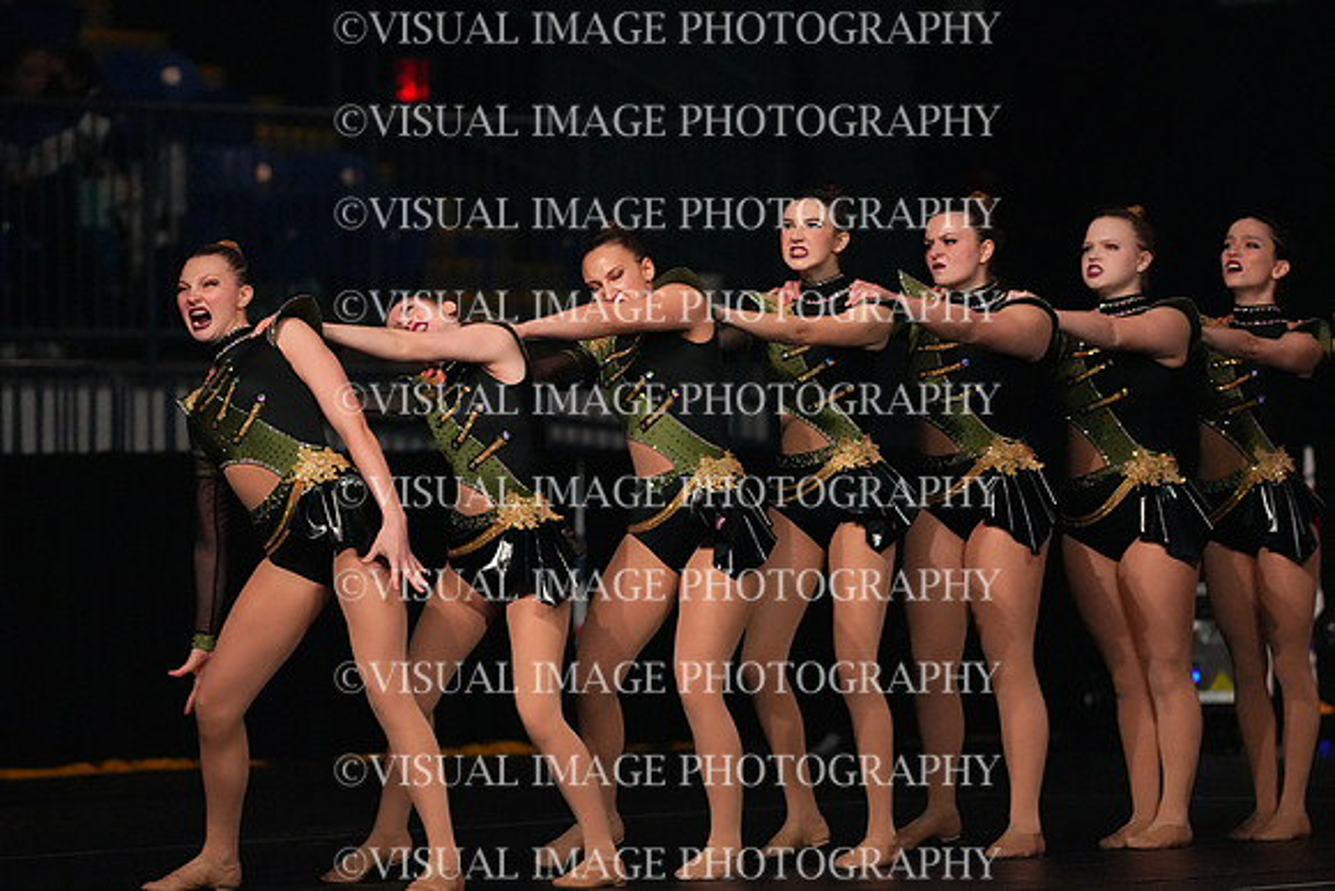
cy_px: 446
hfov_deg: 6.9
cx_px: 668
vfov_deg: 4.6
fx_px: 11127
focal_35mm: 300
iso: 16000
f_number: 3.5
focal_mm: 300
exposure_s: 1/1250
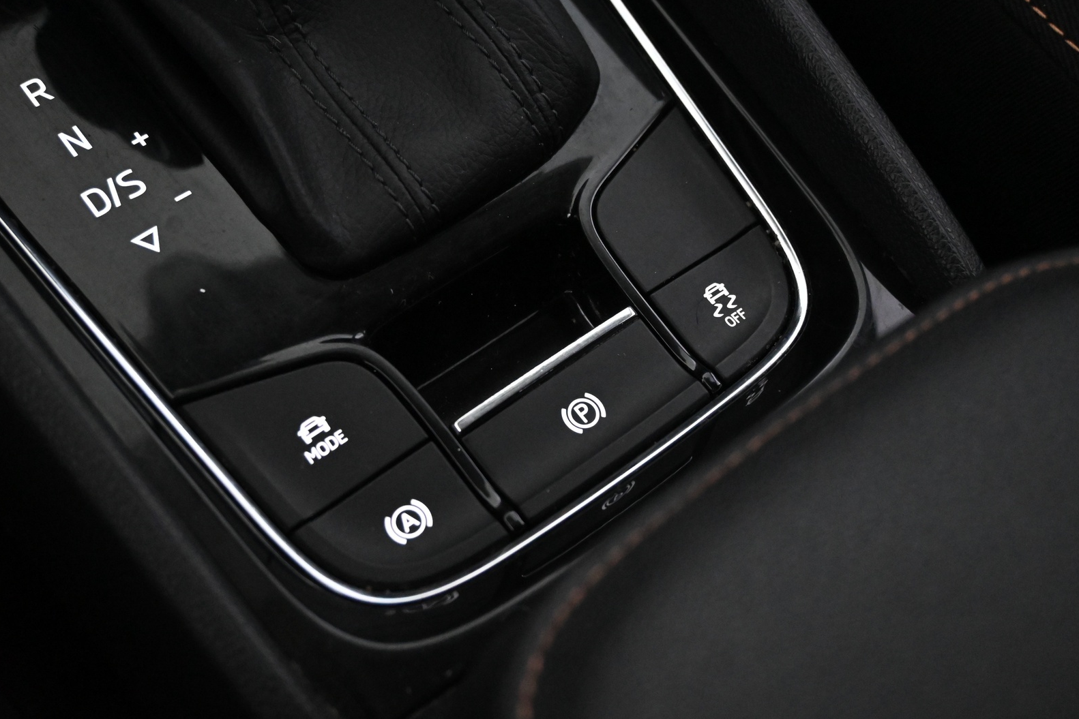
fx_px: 1289
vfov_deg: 31.2
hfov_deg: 45.4
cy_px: 367
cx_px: 529
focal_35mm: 43
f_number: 4.5
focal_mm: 28
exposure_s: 1/50
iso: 7200
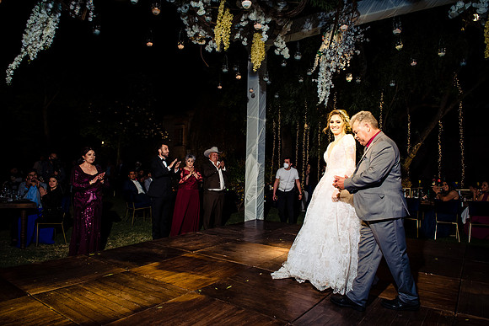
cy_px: 163
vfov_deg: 53.2
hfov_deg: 73.7
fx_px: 326
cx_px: 244
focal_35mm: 24
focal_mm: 24
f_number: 8
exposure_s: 1/160
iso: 1600
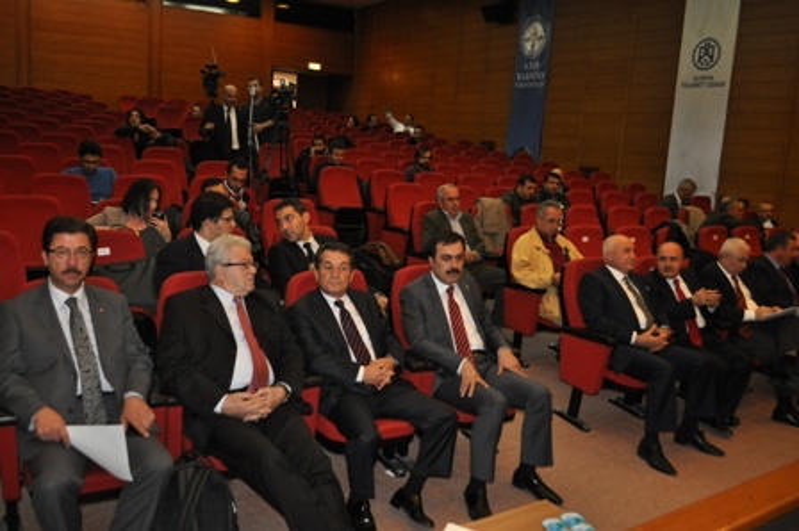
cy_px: 266
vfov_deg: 43.5
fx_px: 665
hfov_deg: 62.0
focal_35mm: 30
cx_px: 400
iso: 800
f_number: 3.8
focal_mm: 20
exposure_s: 1/60
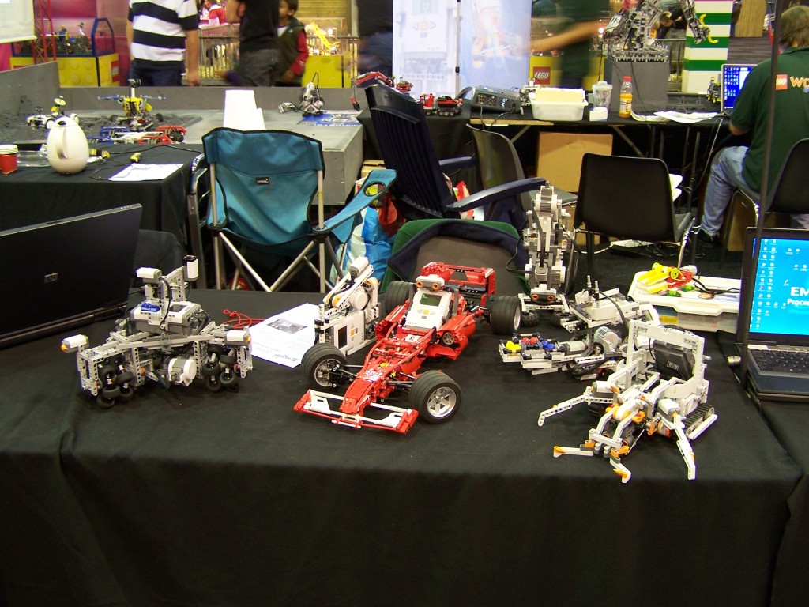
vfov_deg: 37.7
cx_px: 404
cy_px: 304
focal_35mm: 38
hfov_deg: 49.0
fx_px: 888
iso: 80
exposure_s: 1/2
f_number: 2.8
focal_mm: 6.3
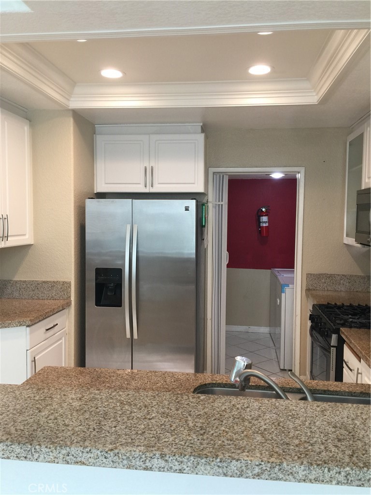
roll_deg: +0.2
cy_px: 248
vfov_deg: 61.7
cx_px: 186
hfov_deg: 48.2
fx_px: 414
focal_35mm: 29
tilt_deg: -2.9
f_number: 2.2
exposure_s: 1/30
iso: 40
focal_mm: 4.15
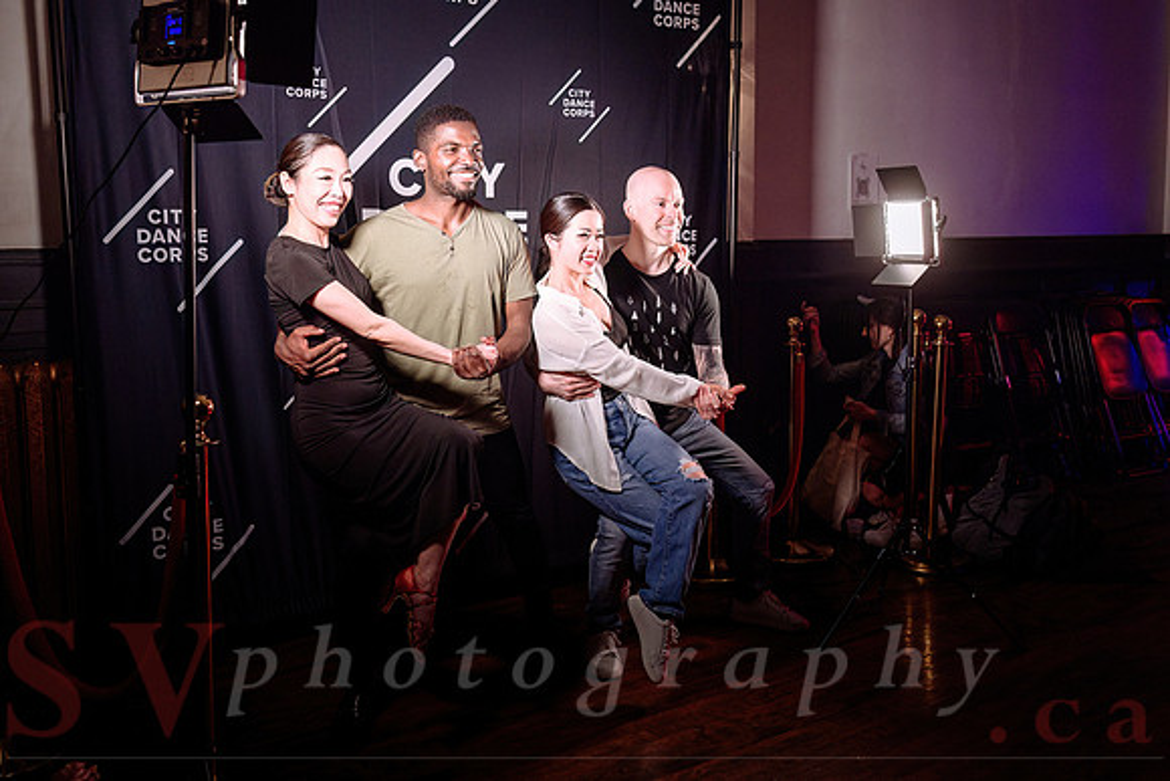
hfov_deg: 52.9
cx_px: 585
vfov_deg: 36.6
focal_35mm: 36
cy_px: 325
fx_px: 1176
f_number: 3.2
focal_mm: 30
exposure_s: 1/80
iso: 1000
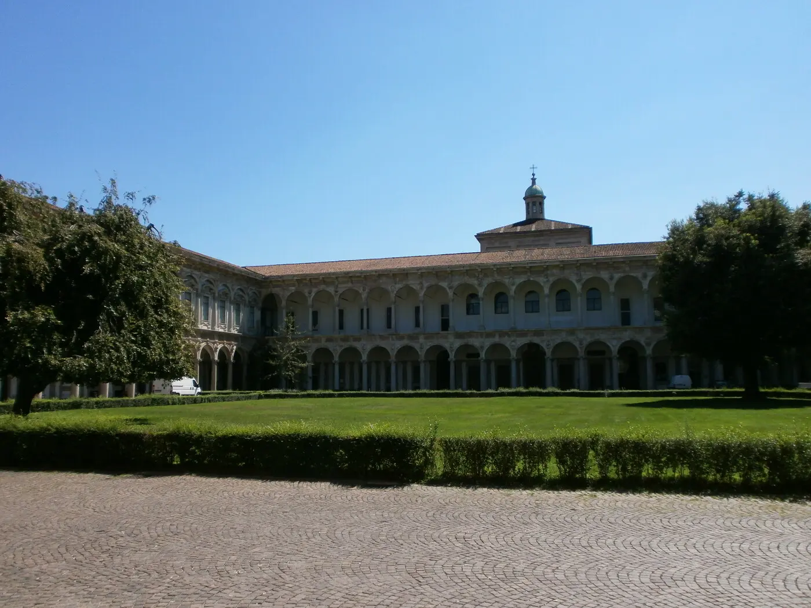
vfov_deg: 51.4
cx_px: 406
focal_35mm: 27
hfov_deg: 65.3
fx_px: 633
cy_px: 304
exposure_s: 1/1600
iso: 100
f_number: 2.9
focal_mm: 4.8
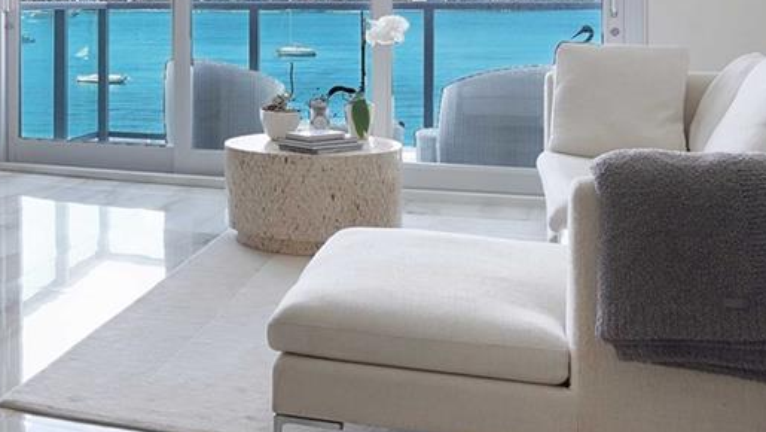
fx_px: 1056
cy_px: -48
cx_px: 24
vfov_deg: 21.8
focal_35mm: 52
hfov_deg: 36.4
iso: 320
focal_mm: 16
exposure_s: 1/200
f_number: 5
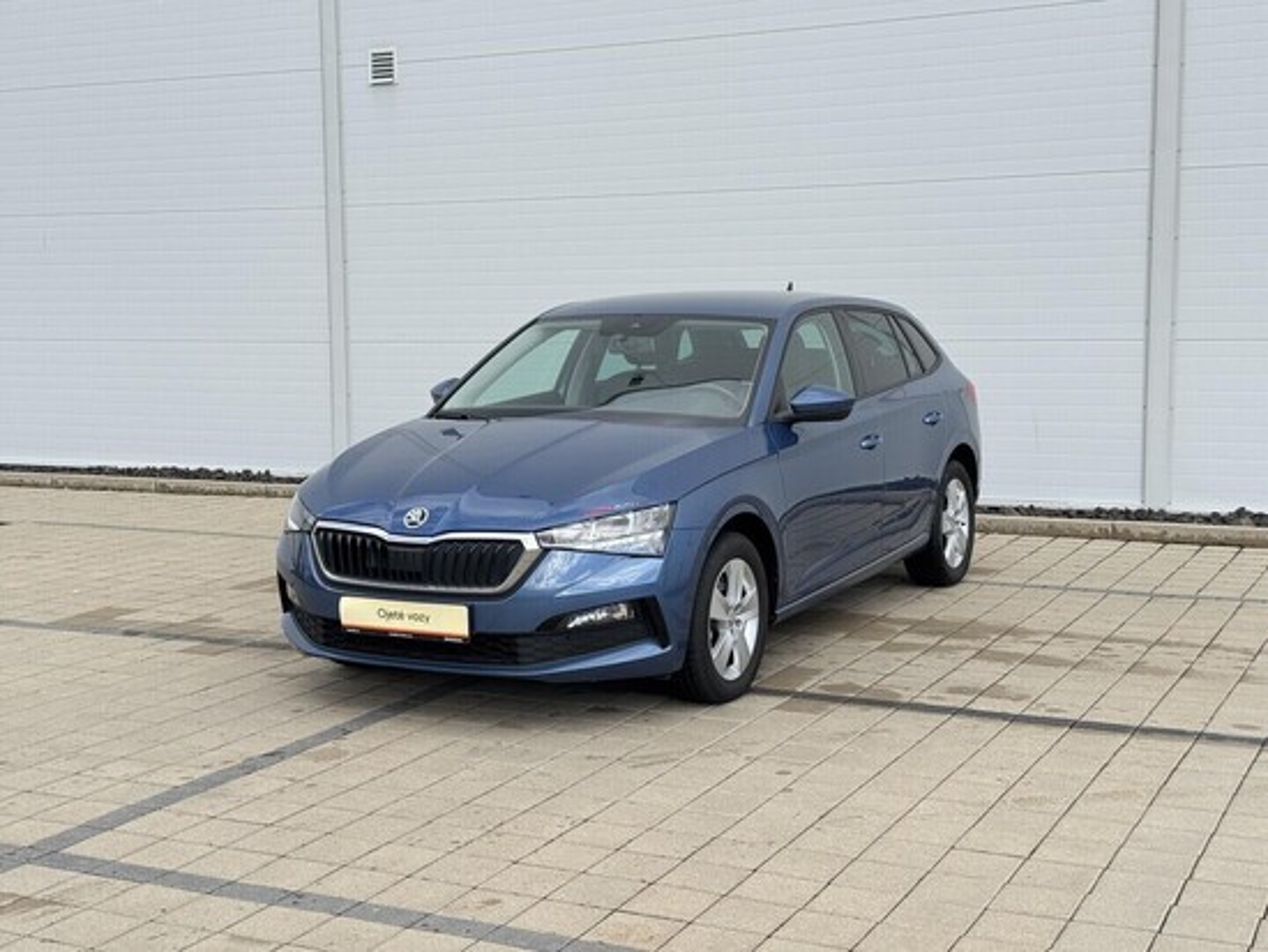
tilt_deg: -5.6
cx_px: 634
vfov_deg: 30.3
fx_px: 1759
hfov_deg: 39.6
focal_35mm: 48
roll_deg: +0.2
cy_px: 476
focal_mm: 6.76
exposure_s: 1/1724
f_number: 1.78
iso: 64
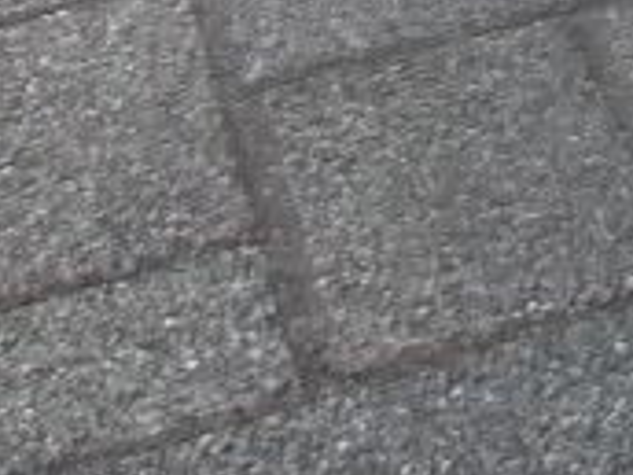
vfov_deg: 6.4
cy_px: -1248
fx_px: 3676
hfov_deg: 8.3
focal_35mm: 201
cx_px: 1932
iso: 100
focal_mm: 4.9
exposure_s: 1/184
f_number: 3
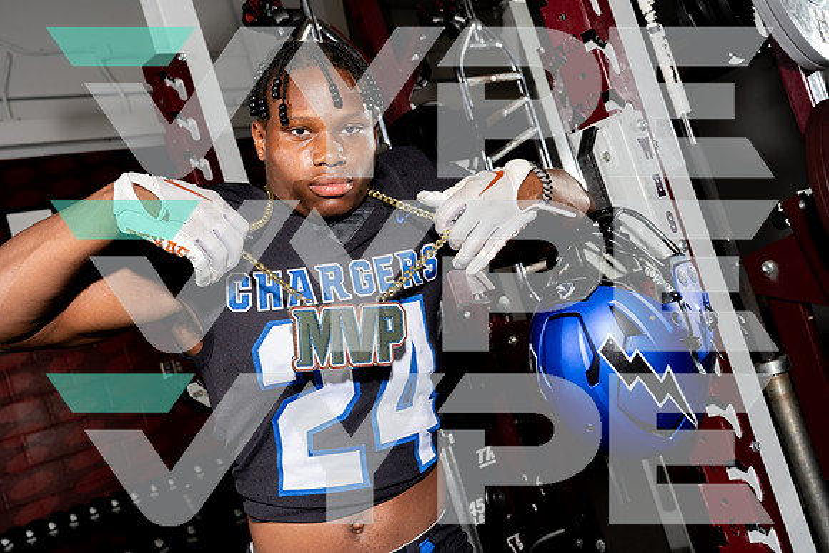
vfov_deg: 30.5
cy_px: 276
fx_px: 1013
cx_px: 414
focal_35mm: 44
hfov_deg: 44.5
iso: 200
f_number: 8
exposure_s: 1/250
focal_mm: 44
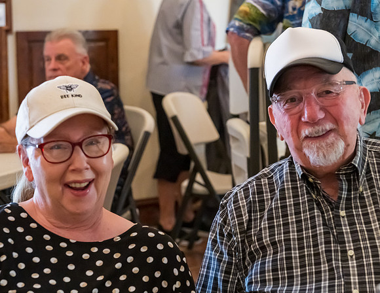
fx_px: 955
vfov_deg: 17.5
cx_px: 183
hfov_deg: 22.5
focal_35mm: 86
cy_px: 184
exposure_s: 1/200
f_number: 4.5
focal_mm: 62
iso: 16000
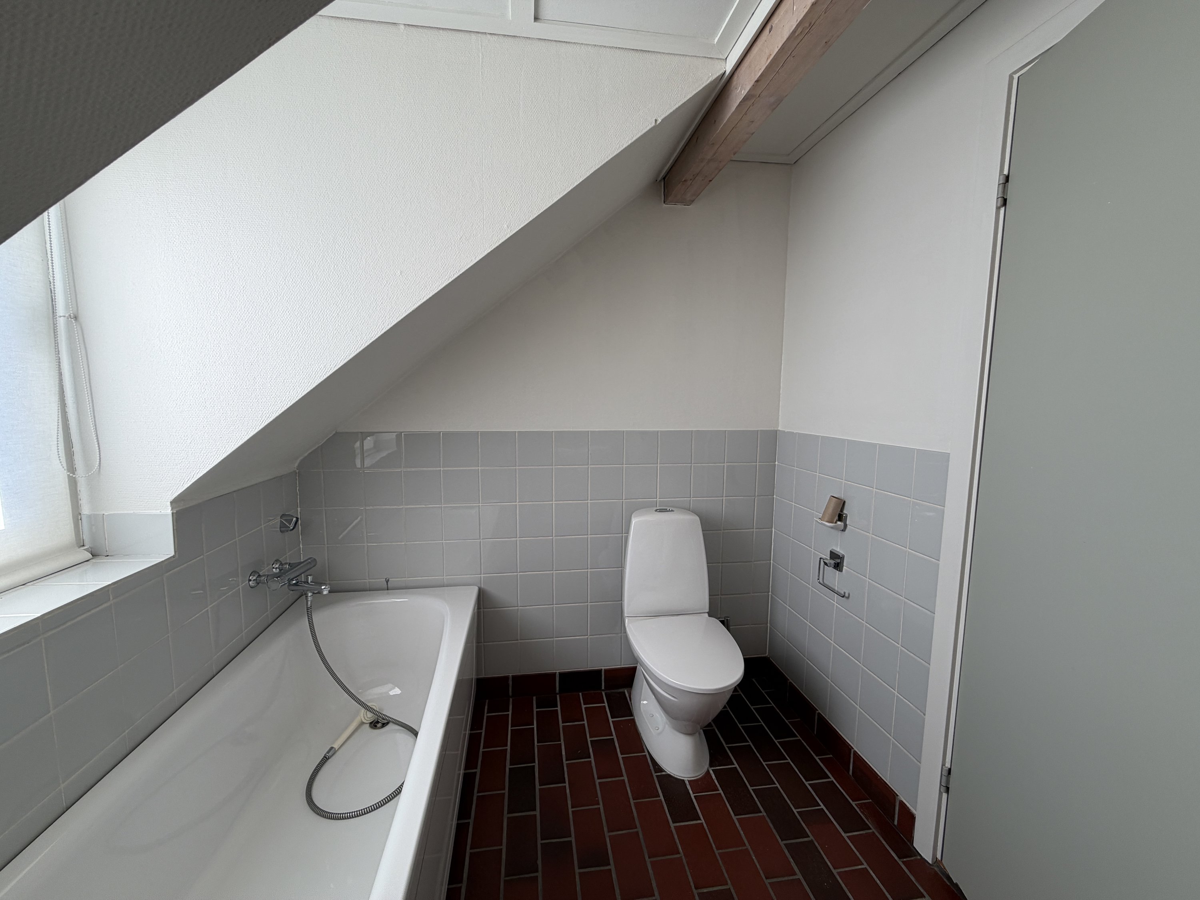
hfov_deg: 102.1
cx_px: 600
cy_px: 450
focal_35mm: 14
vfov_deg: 85.7
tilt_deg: -6.8
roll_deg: +0.0
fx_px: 485
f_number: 2.2
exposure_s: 1/100
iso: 25
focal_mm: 2.22
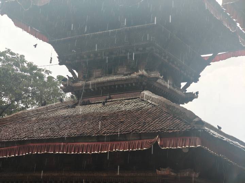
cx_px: 122
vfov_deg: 21.0
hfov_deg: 27.8
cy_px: 92
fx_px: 495
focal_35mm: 70
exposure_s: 1/169
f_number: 2.55
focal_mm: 13.3
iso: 71
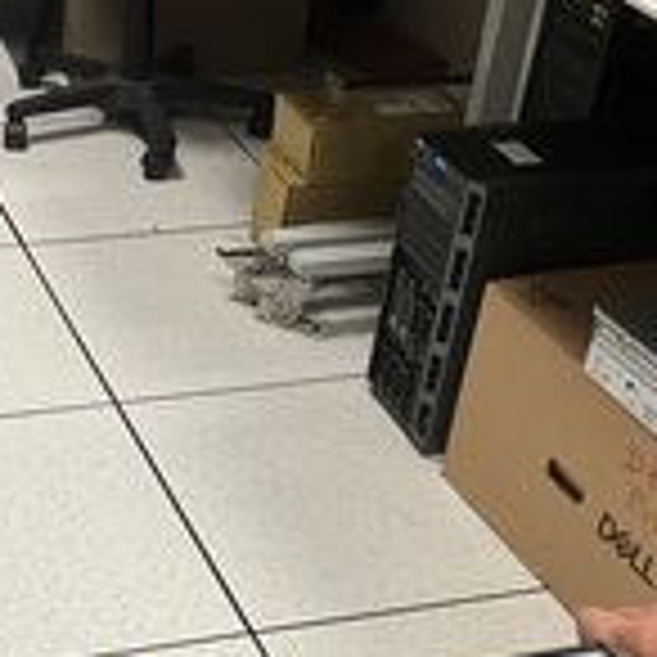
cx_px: 50
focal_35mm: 70
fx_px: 1503
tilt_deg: -39.4
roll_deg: -2.5
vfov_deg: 24.0
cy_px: 590
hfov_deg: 23.9
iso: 50
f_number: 1.8
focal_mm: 3
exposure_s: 1/50
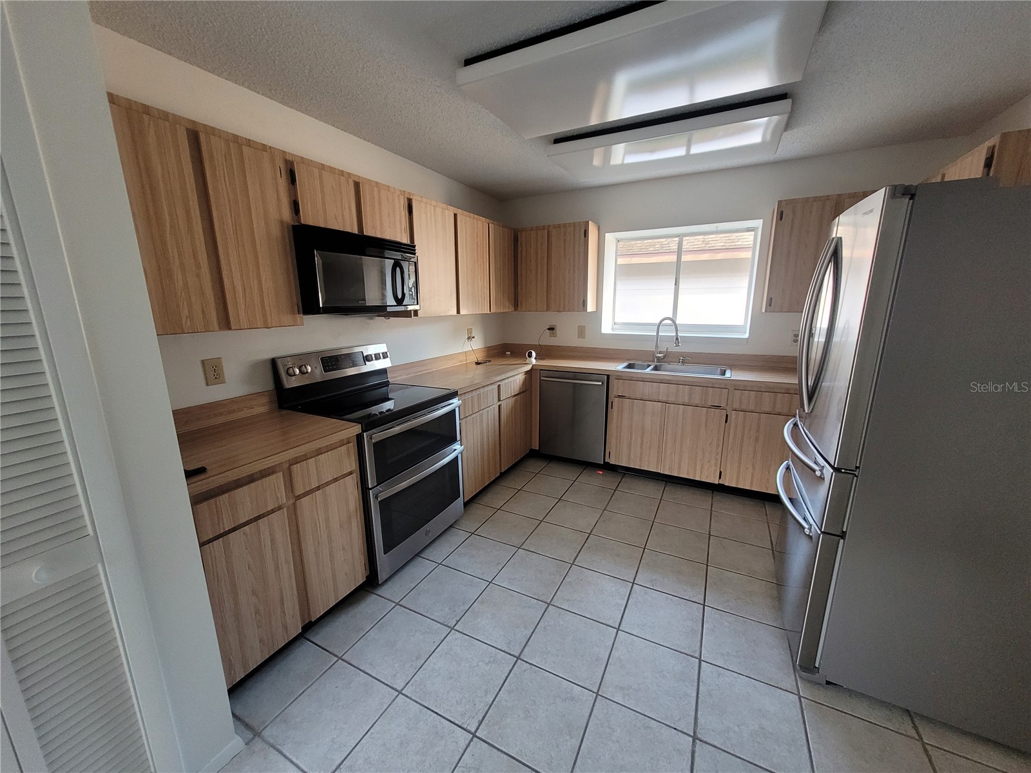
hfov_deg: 106.2
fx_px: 387
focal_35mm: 13
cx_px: 516
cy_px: 386
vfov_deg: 89.9
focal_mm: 1.74
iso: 200
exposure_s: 1/60
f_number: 2.2
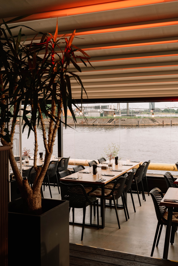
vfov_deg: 54.4
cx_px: 89
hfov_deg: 37.9
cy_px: 133
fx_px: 260
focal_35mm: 35
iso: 500
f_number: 5.6
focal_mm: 35
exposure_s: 1/200
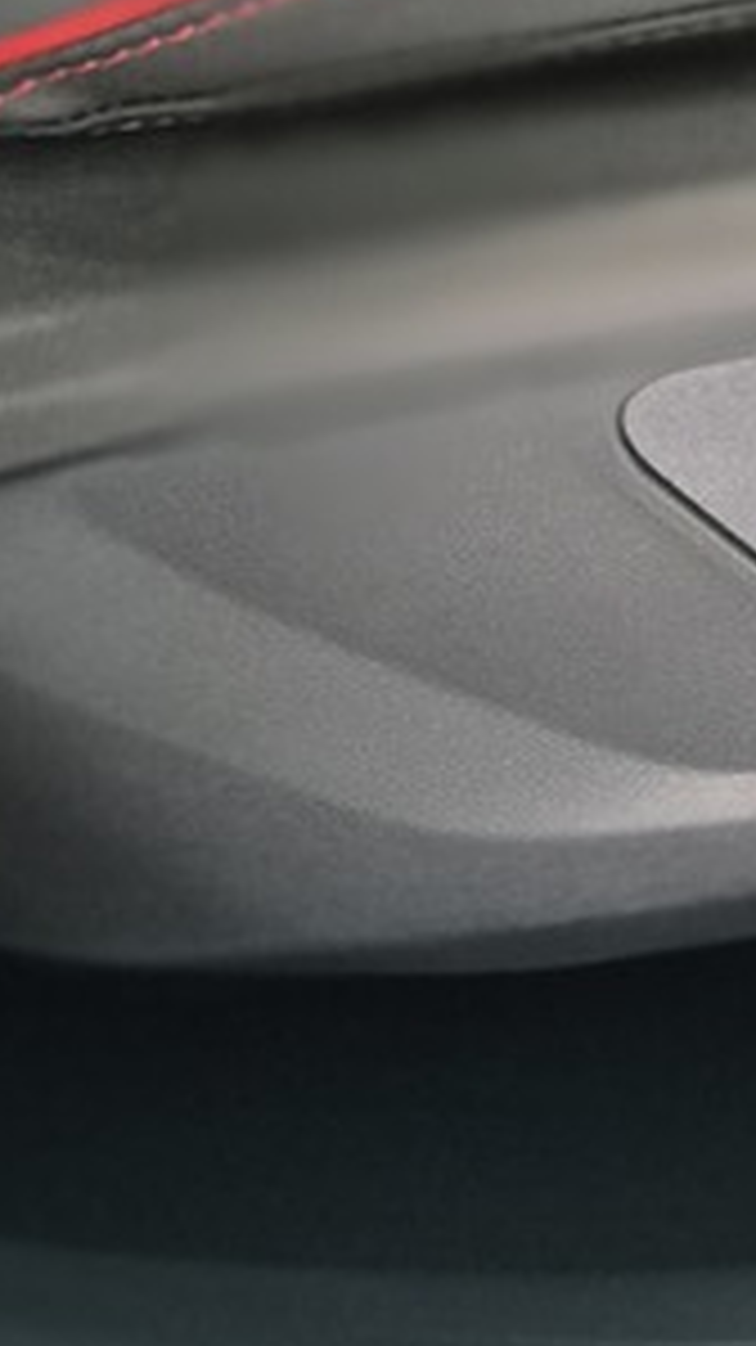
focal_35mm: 67
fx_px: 2390
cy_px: 423
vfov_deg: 31.1
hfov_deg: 15.2
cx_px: 1418
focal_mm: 5.4
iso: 2000
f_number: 1.8
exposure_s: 1/100
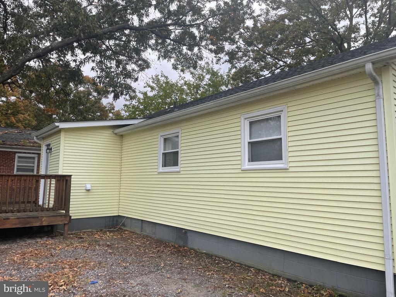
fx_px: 297
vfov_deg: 53.1
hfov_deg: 67.3
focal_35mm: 26
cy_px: 148
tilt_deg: +8.1
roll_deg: -0.7
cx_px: 198
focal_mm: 4.2
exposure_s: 1/716
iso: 32
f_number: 1.6
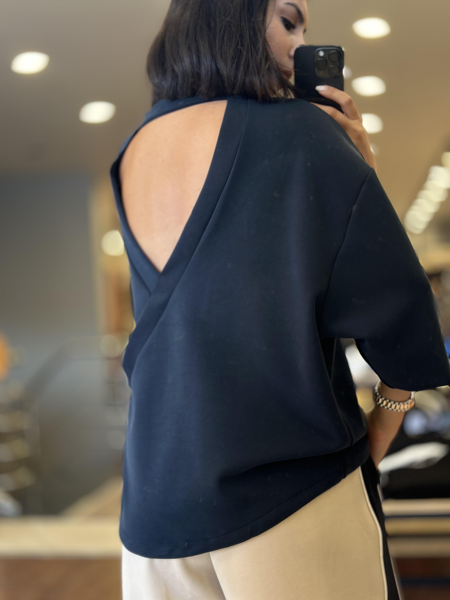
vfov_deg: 39.7
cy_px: 300
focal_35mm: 48
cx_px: 225
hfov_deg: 30.3
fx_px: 832
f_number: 1.78
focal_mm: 6.86
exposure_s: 1/60
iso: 160
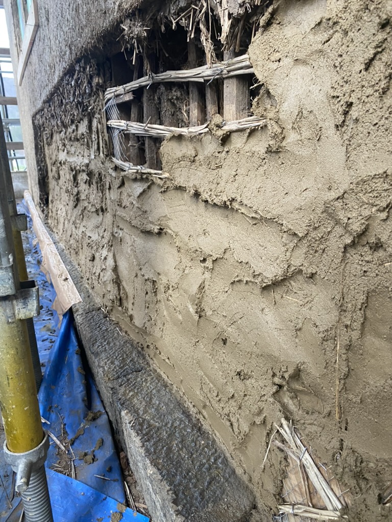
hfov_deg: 53.1
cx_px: 196
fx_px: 393
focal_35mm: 26
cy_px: 261
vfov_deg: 67.3
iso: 250
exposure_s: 1/60
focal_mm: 4.25
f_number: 1.8
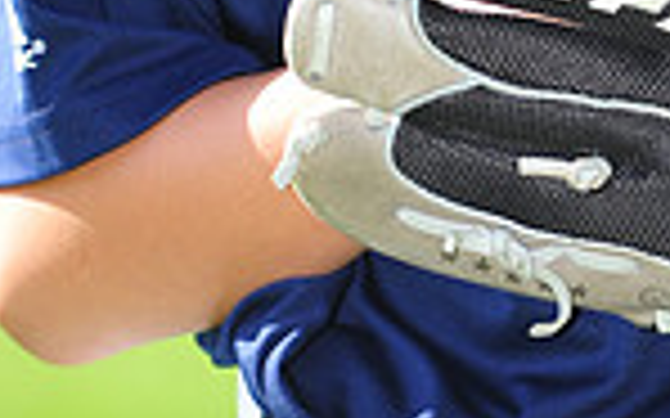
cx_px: 603
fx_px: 14493
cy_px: -710
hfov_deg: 2.6
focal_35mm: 794
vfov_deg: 1.6
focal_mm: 200
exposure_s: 1/400
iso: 200
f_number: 4.5
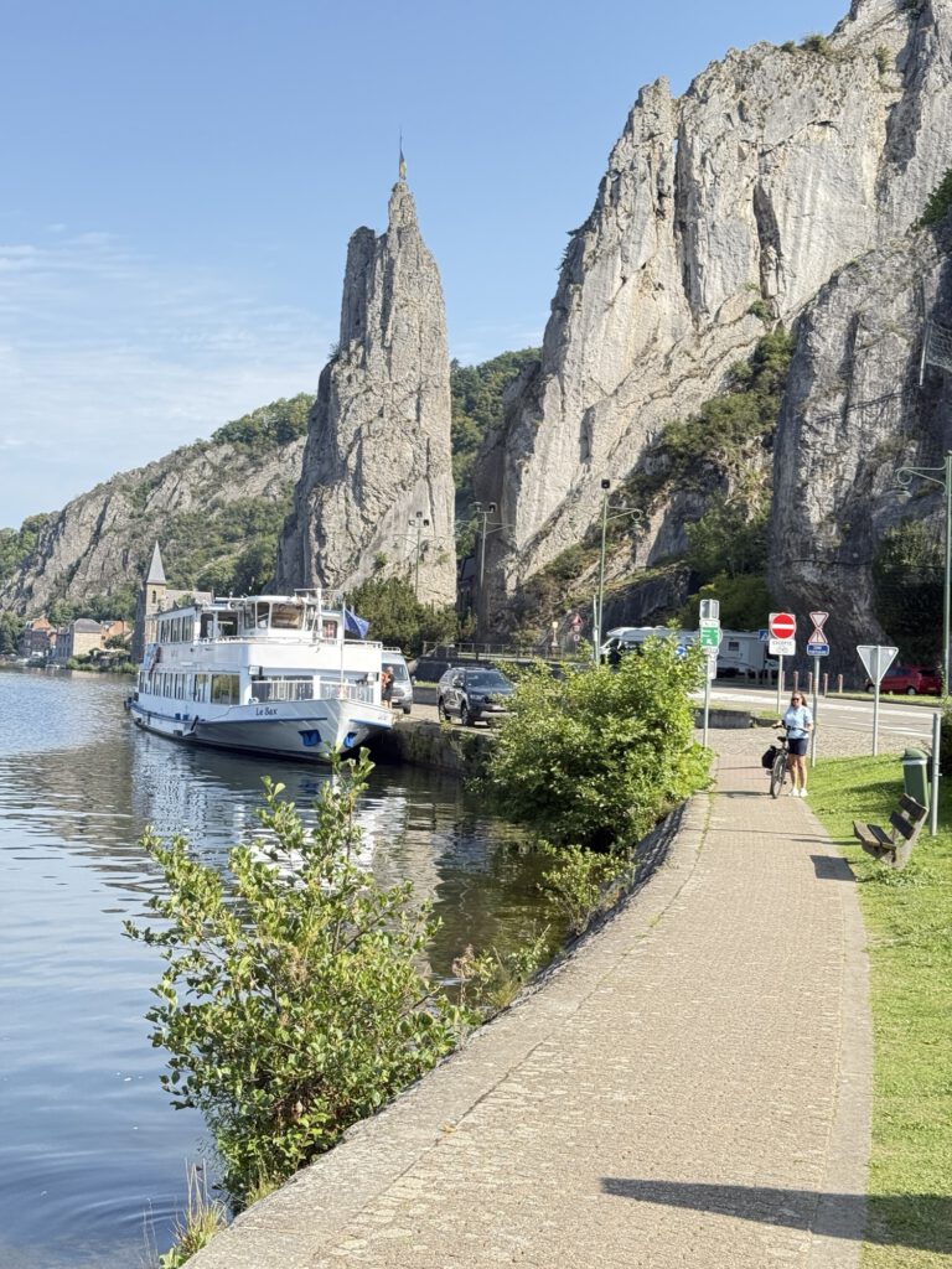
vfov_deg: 39.7
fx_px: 1760
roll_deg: -2.9
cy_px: 634
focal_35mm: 48
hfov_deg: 30.3
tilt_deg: +1.8
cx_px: 476
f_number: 1.78
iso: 100
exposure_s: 1/1715
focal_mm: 6.76
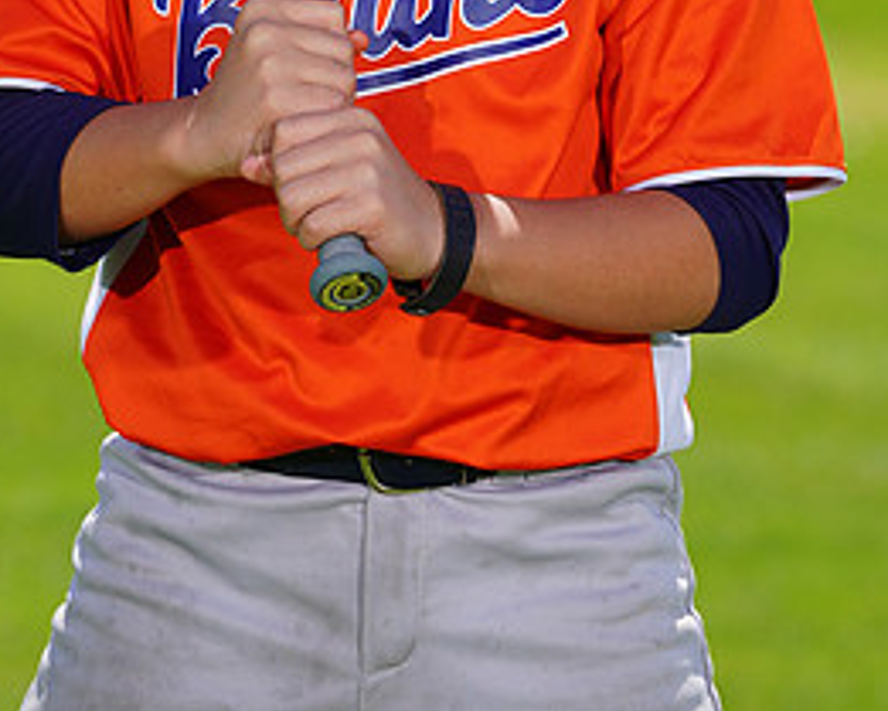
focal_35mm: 503
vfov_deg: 3.1
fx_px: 13224
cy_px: -269
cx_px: 390
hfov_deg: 3.8
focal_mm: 241
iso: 100
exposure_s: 1/250
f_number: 8
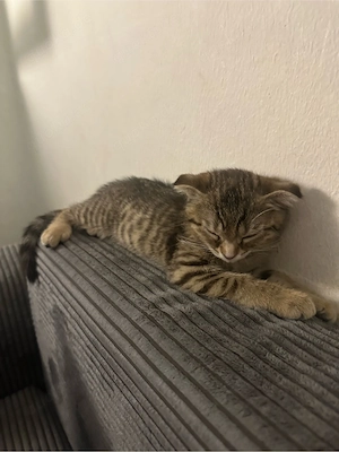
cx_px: 170
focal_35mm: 24
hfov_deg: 56.8
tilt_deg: -16.8
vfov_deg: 71.6
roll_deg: +2.1
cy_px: 226
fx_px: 313
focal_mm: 6.86
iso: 1000
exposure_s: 1/40
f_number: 1.78
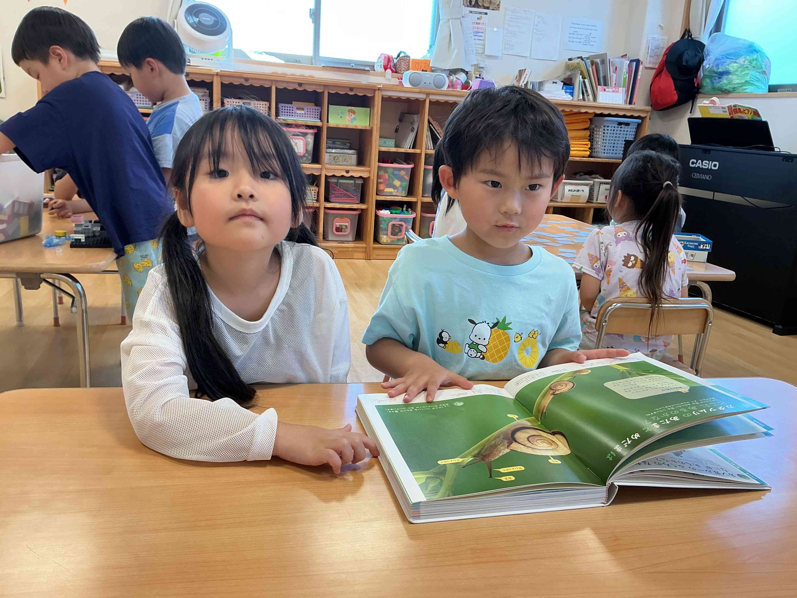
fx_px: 668
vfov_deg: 48.2
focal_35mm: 29
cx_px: 398
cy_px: 299
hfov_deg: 61.7
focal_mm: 3
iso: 50
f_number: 1.8
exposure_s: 1/120
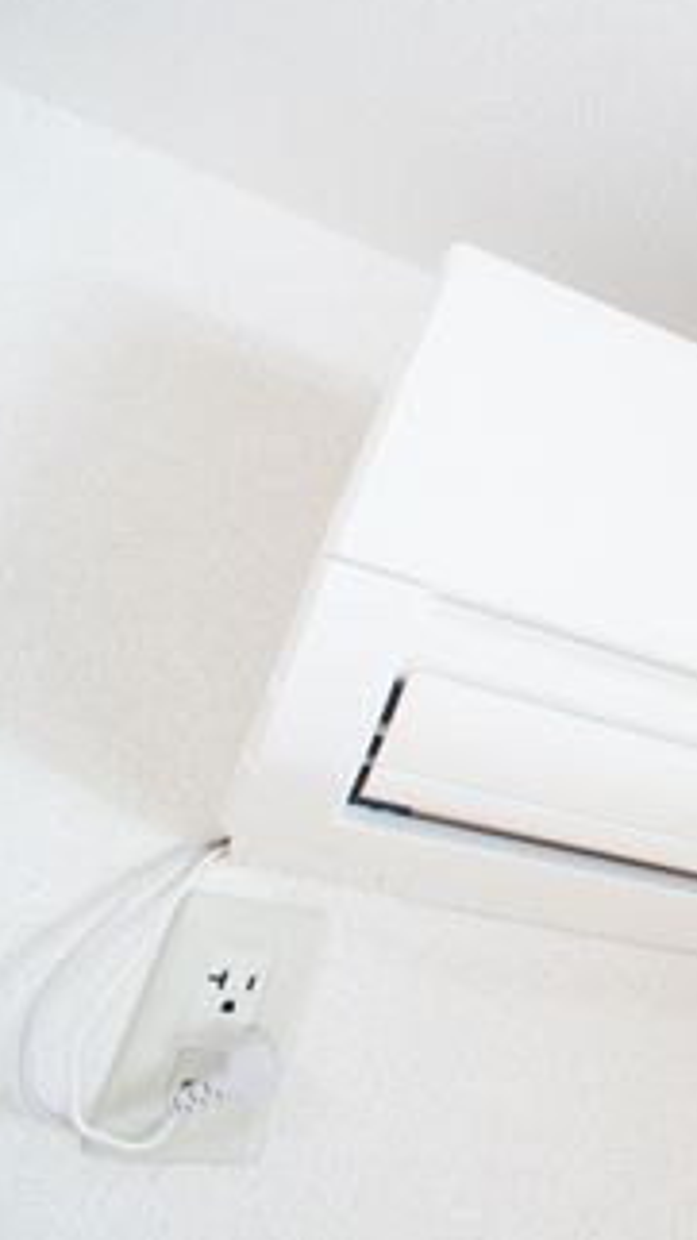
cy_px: 610
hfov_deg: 26.2
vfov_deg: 51.6
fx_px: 1282
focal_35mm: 39
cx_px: 890
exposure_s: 1/60
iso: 640
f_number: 4
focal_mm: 16
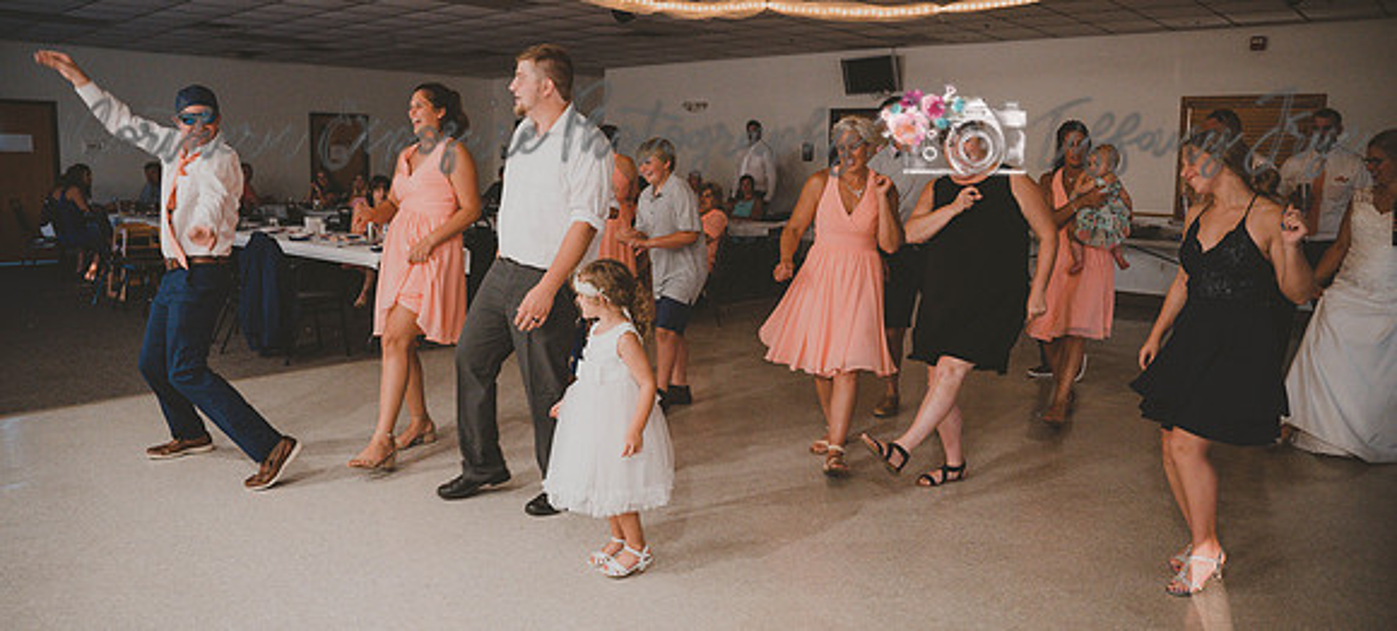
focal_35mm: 26
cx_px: 698
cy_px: 289
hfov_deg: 73.8
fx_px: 931
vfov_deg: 37.4
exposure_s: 1/125
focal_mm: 24
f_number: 2.8
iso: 2800
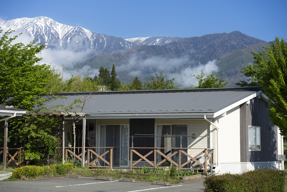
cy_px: 96
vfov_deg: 15.0
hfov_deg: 22.4
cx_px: 144
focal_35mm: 91
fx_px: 725
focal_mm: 91
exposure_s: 1/500
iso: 100
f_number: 6.3
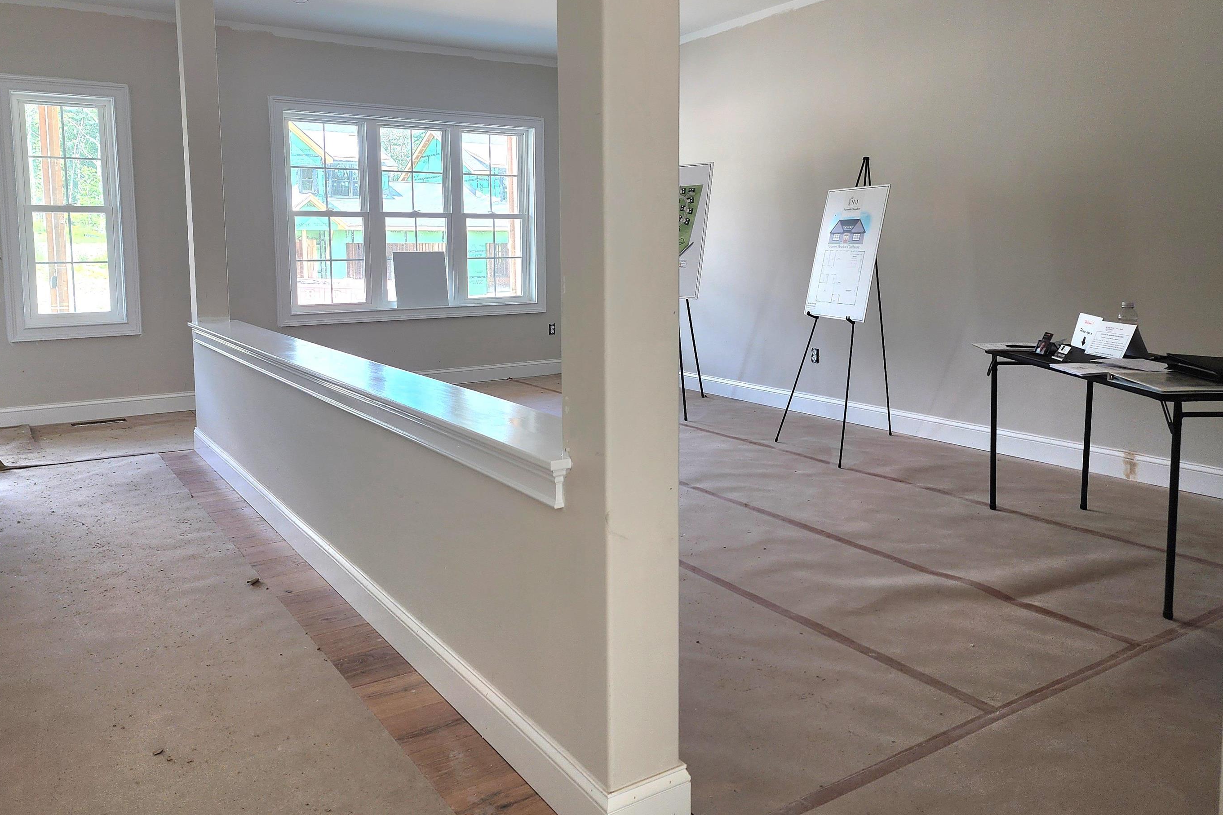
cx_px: 570
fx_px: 917
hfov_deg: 67.3
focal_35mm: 27
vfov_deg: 47.7
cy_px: 341
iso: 80
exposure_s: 1/182
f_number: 1.8
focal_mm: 6.4
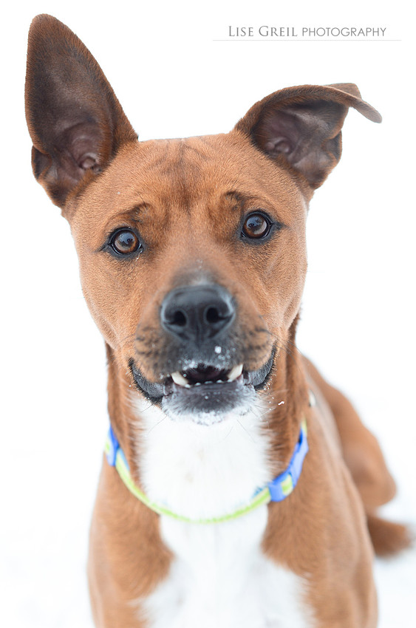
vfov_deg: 27.0
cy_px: 314
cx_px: 208
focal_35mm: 75
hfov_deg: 18.1
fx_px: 1306
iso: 200
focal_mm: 50
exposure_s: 1/1250
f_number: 3.5
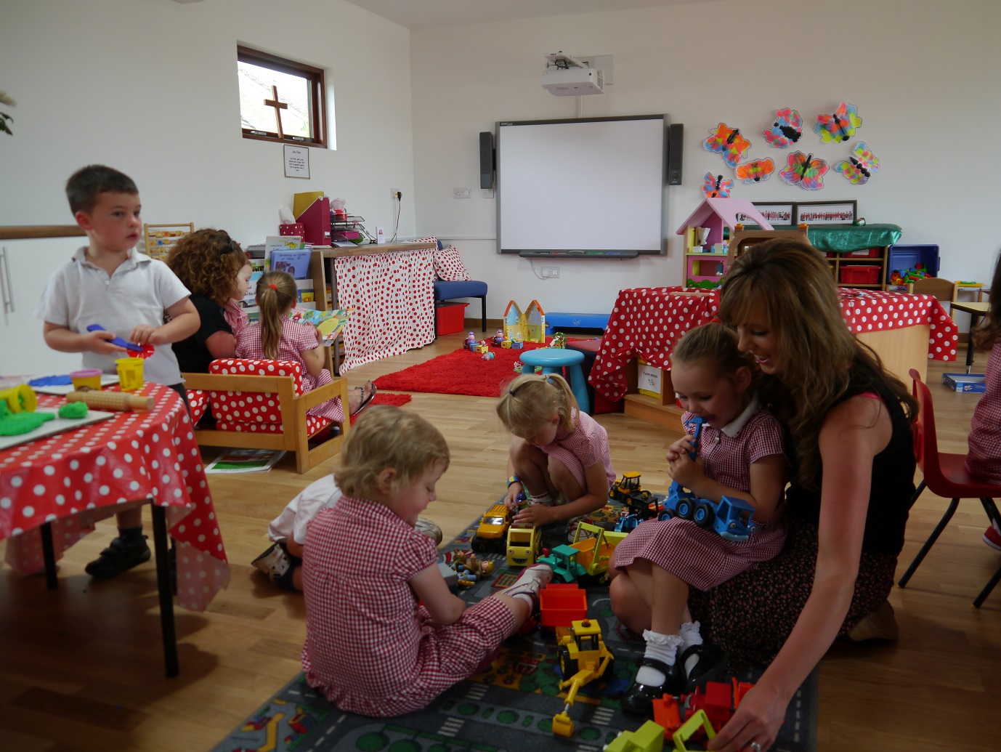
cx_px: 500
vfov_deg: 49.8
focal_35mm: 28
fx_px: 810
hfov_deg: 63.4
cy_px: 376
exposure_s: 1/80
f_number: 3.5
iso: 160
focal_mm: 14
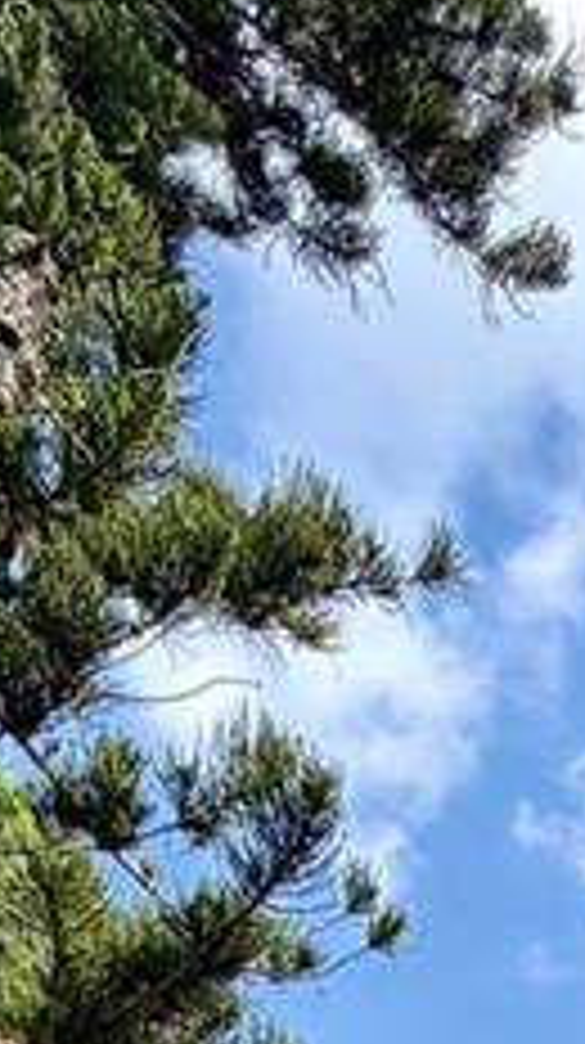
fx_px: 2185
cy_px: 2484
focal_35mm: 79
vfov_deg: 15.3
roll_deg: -0.6
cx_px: 1161
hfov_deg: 13.2
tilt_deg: +6.5
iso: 32
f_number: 2.2
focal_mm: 2.22
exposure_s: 1/770
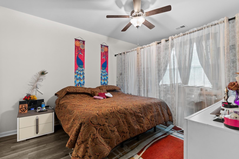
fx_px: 106
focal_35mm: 16
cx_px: 120
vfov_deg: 73.7
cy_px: 80
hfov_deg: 96.7
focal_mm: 11
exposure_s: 1.3
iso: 100
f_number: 4.8
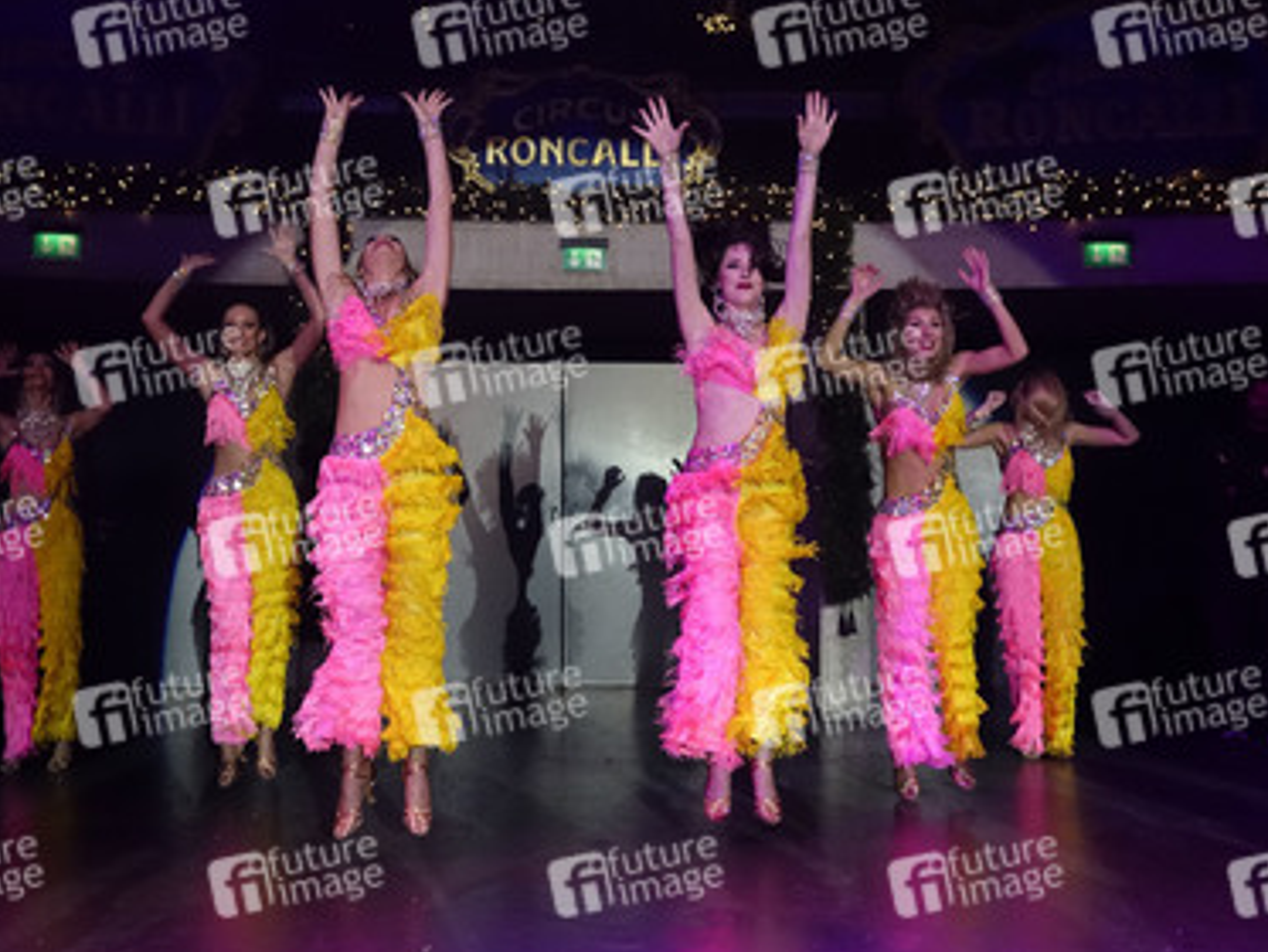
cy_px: 452
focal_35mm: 36
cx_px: 546
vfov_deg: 39.7
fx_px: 1319
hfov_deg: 51.2
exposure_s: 1/320
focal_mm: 11.35
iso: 1600
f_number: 2.8
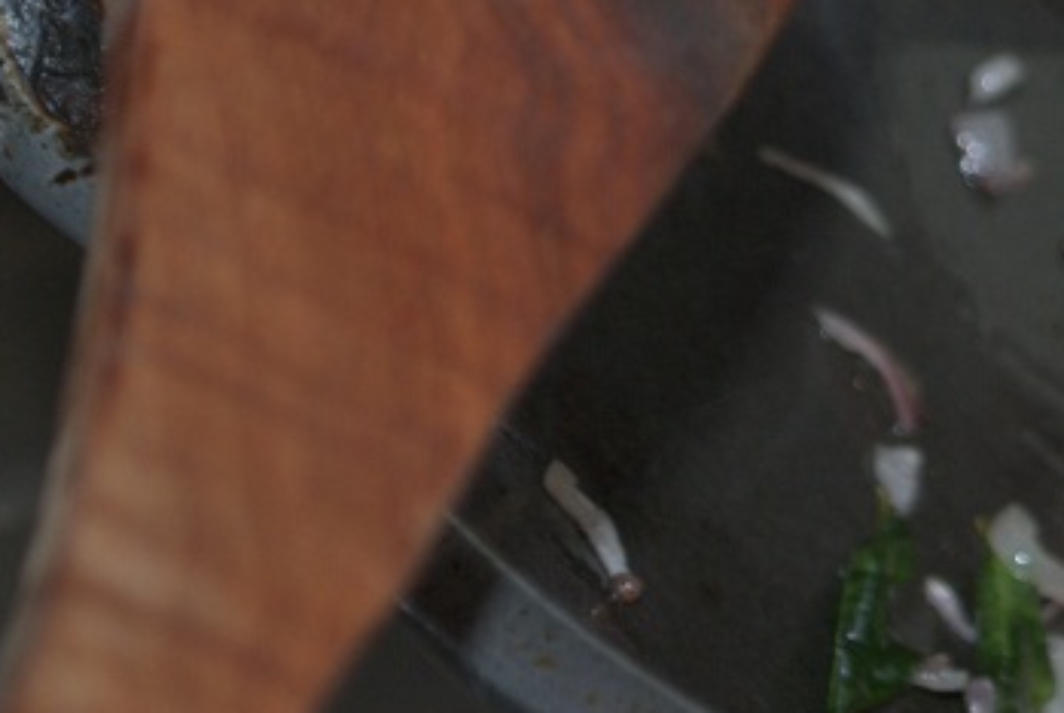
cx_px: 1421
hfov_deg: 7.3
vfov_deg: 5.0
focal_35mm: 277
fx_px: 8191
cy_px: -125
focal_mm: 55
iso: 100
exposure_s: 1/60
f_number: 5.6
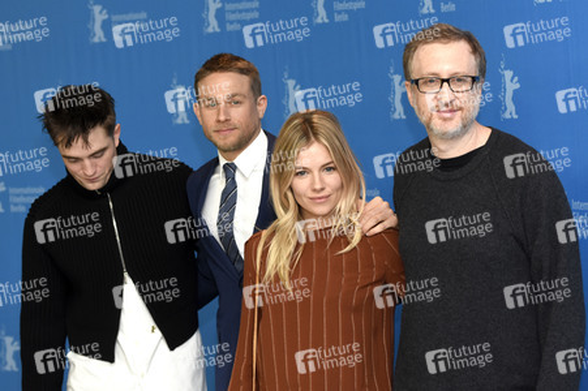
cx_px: 294
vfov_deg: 13.0
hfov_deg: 19.5
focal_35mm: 105
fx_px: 1714
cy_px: 196
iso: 800
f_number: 3.5
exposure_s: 1/320
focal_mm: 70
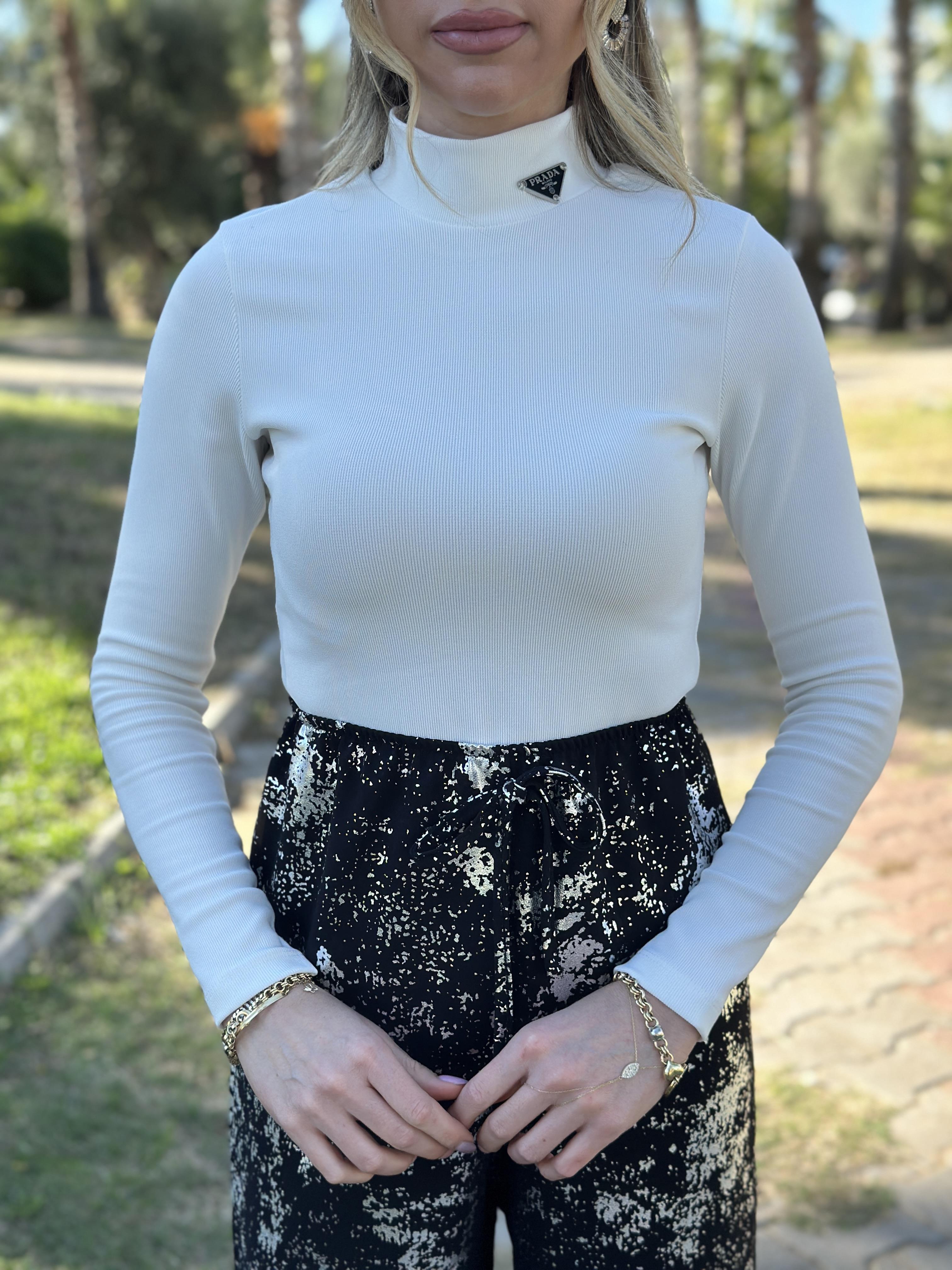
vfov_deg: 39.7
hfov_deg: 30.3
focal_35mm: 48
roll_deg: -0.8
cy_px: 635
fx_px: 1760
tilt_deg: -12.7
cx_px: 476
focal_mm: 6.86
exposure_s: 1/1120
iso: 80
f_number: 1.78
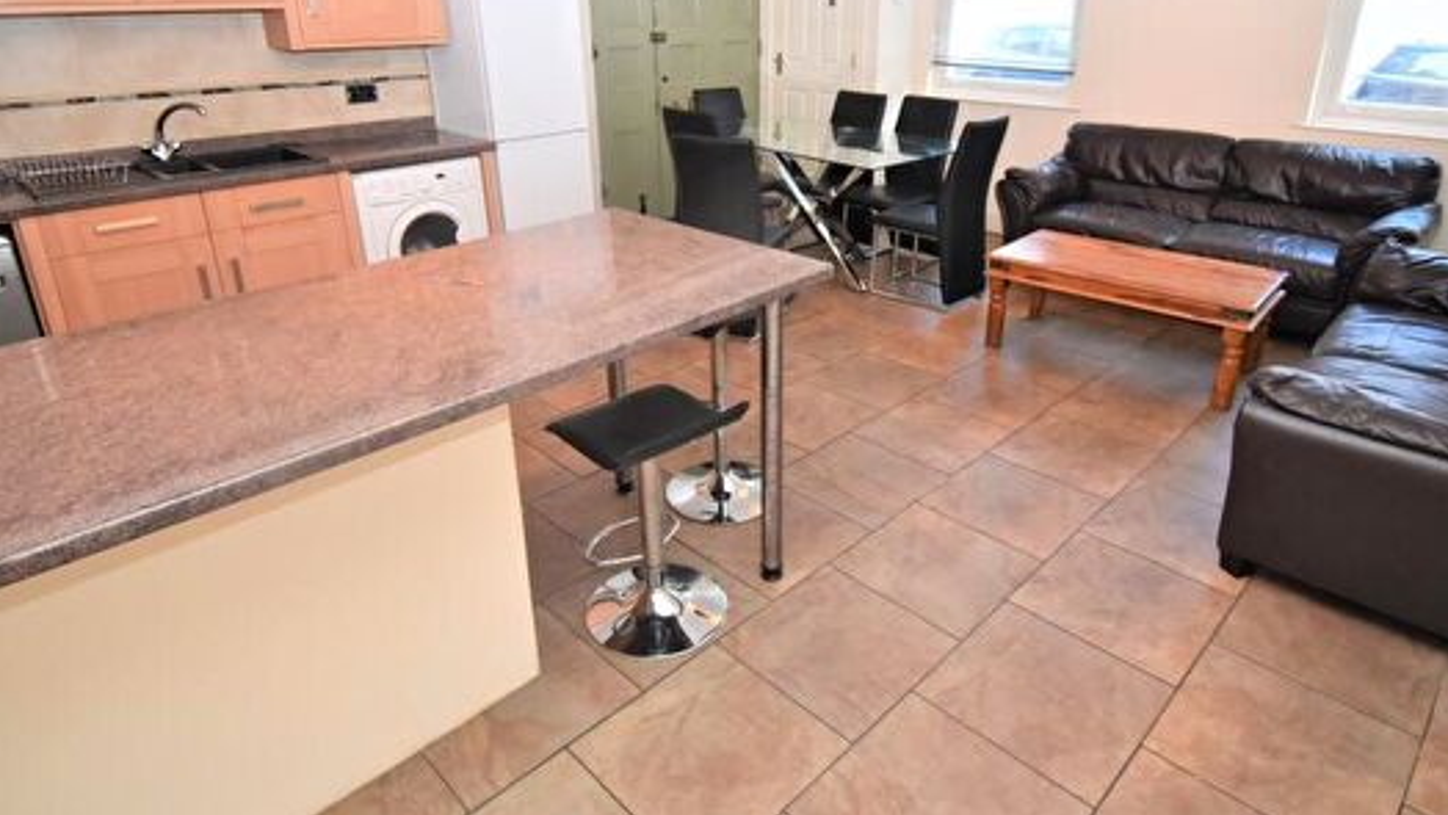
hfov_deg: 83.8
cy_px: 319
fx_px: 806
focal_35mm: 21
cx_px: 743
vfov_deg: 53.2
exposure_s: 1/60
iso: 1000
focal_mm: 10
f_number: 4.5
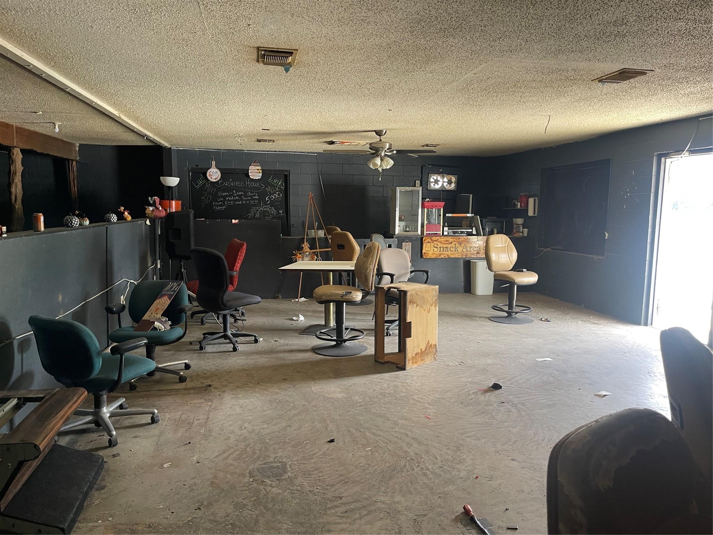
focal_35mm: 25
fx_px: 515
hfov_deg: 69.4
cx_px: 356
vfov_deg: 54.9
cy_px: 268
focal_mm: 5.1
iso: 125
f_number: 1.6
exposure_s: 1/87
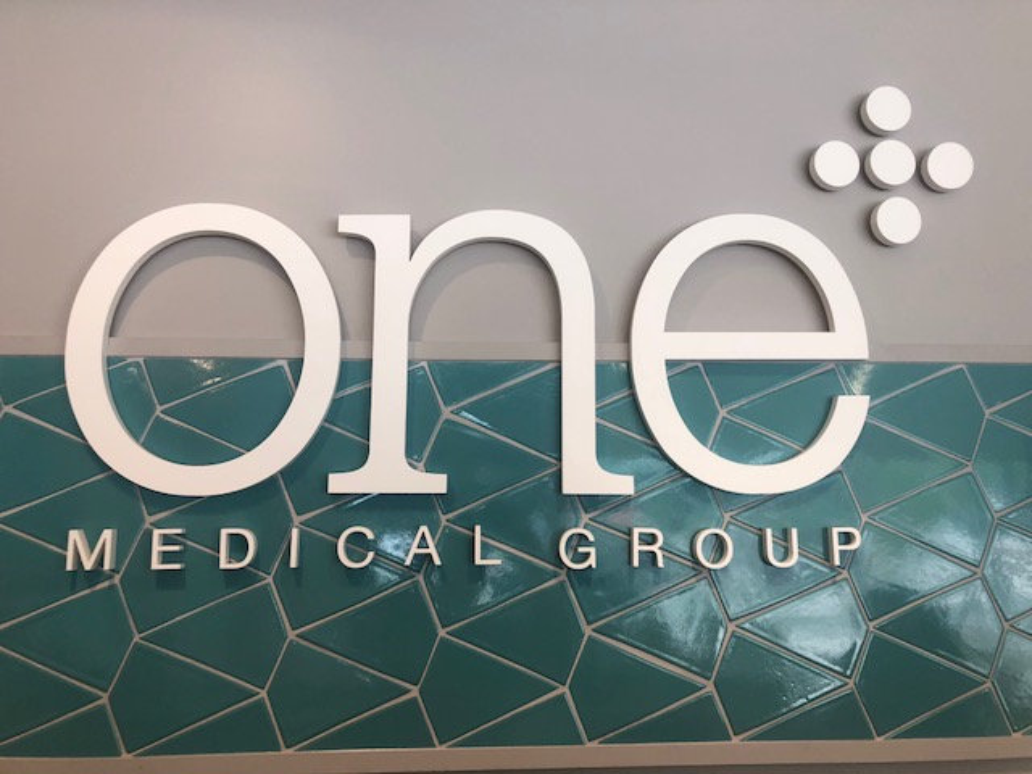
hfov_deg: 61.7
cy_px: 387
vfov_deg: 48.2
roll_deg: -0.5
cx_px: 516
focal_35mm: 29
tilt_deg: +9.0
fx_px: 865
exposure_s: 1/120
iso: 50
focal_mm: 3.99
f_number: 1.8
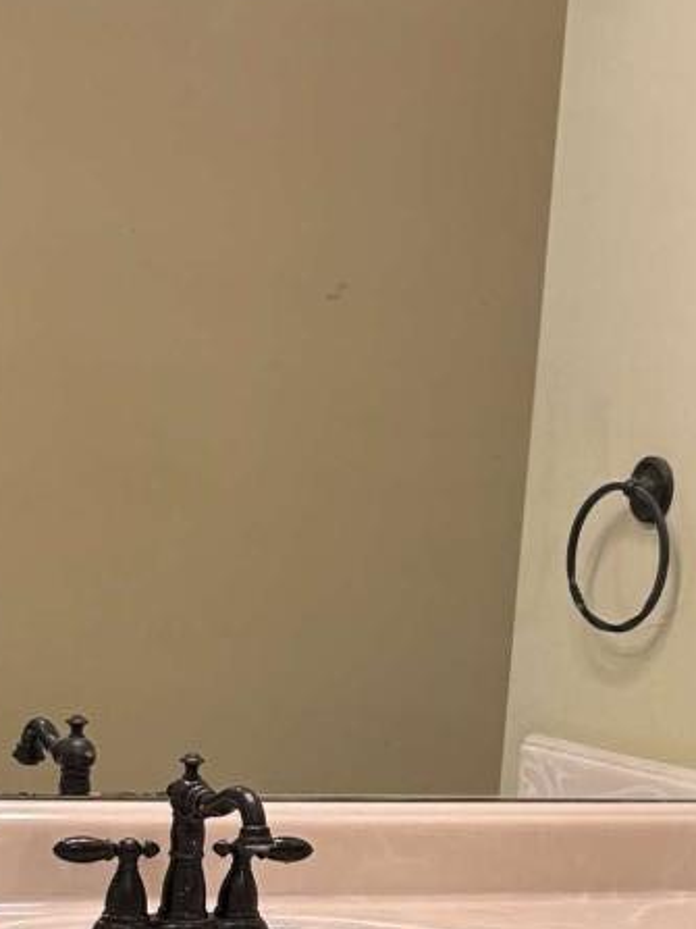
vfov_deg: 20.7
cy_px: 804
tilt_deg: -7.9
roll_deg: -4.6
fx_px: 2494
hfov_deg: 15.9
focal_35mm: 93
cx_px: 351
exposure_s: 1/60
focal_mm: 5.7
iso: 80
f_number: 1.5
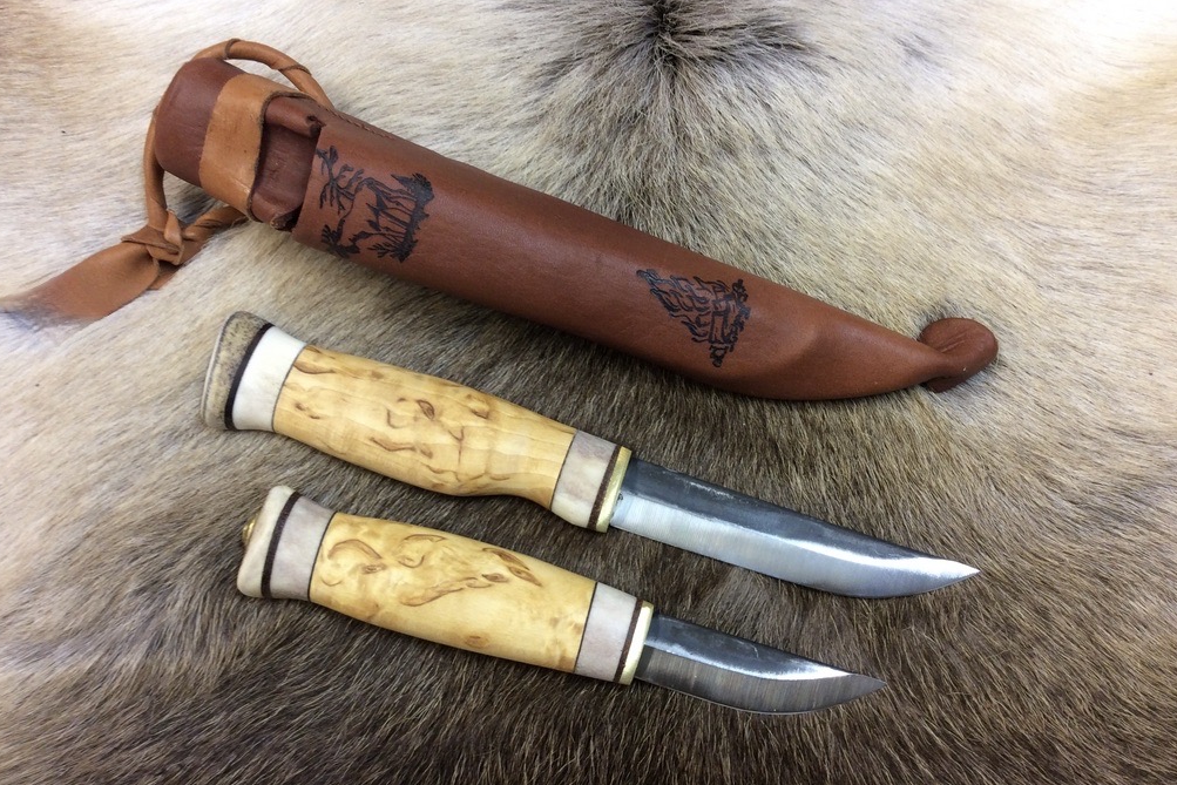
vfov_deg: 37.8
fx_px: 1144
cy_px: 429
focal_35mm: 35
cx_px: 590
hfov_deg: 54.4
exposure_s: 1/25
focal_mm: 3.3
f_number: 2.4
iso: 50
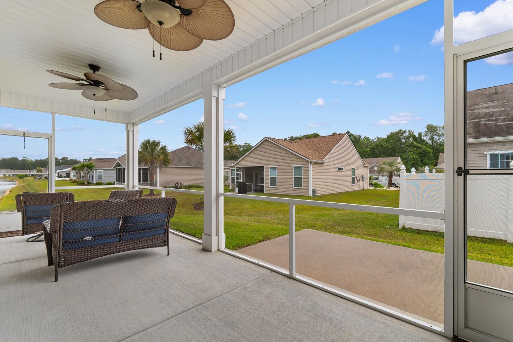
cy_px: 171
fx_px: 214
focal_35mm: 15
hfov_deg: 100.4
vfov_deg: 77.3
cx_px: 256
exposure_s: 1/80
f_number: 4.5
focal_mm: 10
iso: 100
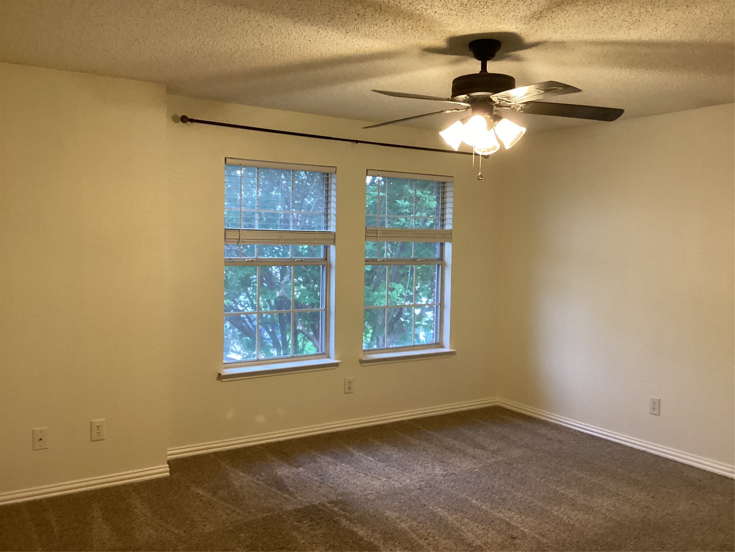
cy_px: 276
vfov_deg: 45.4
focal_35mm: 31
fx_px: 658
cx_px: 368
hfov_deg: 58.4
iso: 250
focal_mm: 3.3
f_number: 2.4
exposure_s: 1/60
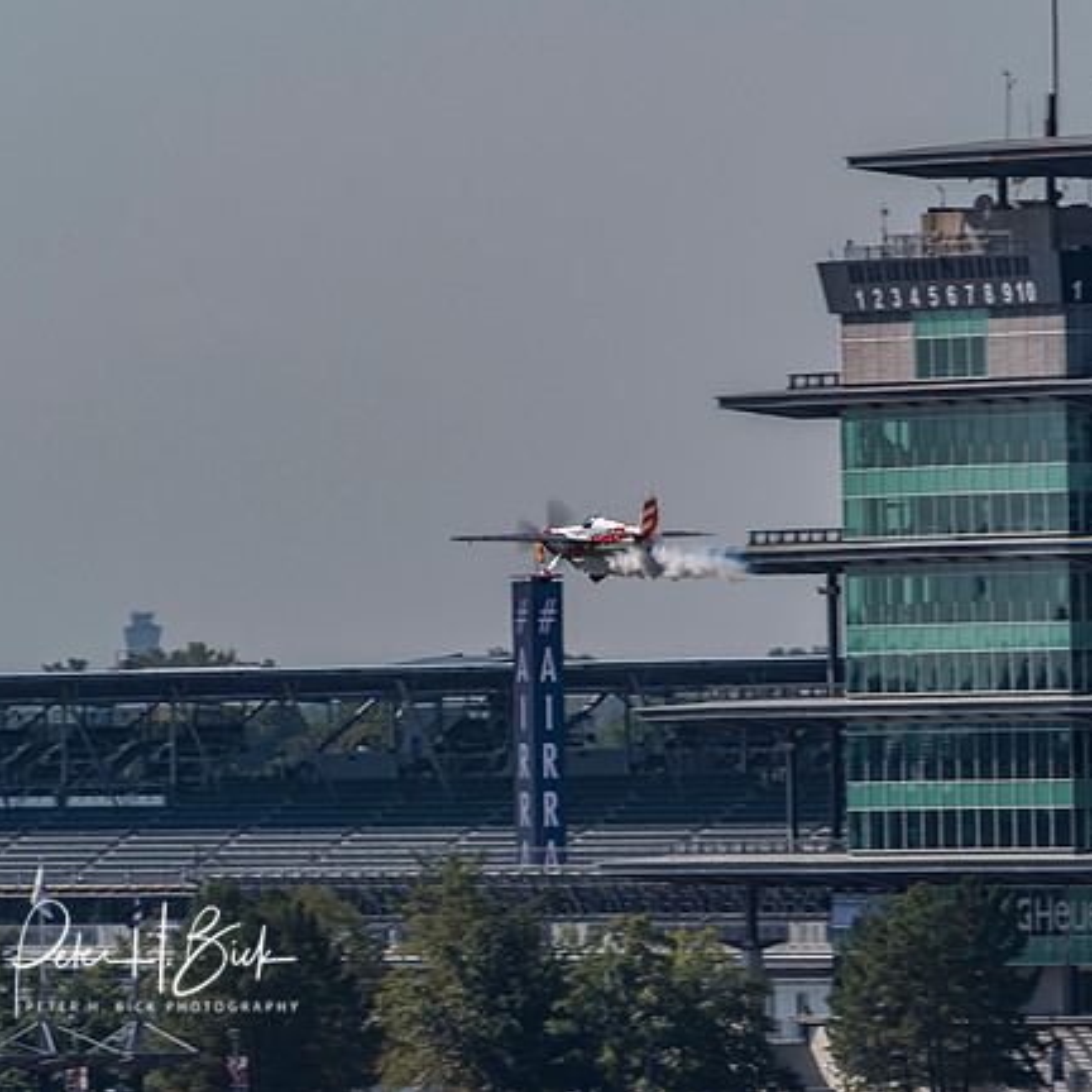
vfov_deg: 2.6
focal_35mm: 665
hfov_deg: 2.6
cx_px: 670
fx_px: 23734
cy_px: 545
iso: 200
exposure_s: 1/250
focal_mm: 280
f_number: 13
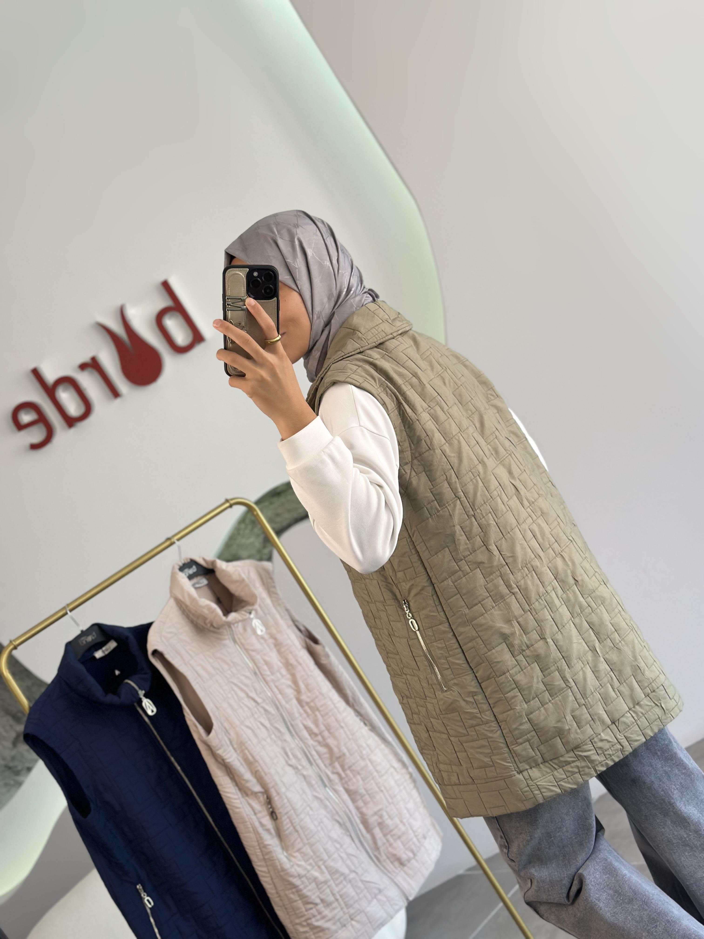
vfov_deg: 39.7
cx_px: 352
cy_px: 470
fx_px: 1302
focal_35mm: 48
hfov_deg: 30.3
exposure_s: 1/407
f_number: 1.78
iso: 80
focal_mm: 6.86
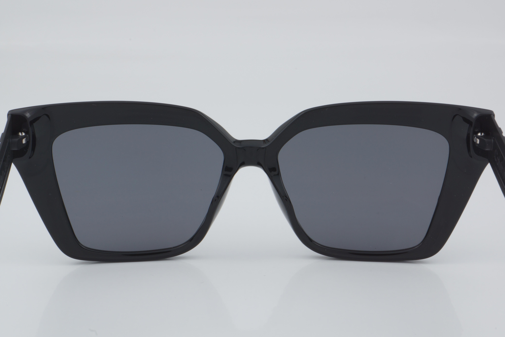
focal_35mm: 75
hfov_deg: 27.0
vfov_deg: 18.2
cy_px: 168
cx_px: 252
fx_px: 1052
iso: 100
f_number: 32
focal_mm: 50
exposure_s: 1/4
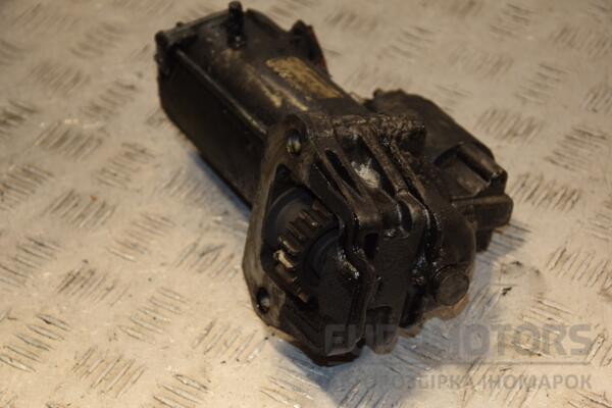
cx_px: 306
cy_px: 204
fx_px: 1683
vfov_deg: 13.8
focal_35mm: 99
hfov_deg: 20.6
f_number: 5.6
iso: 800
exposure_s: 1/200
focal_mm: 66
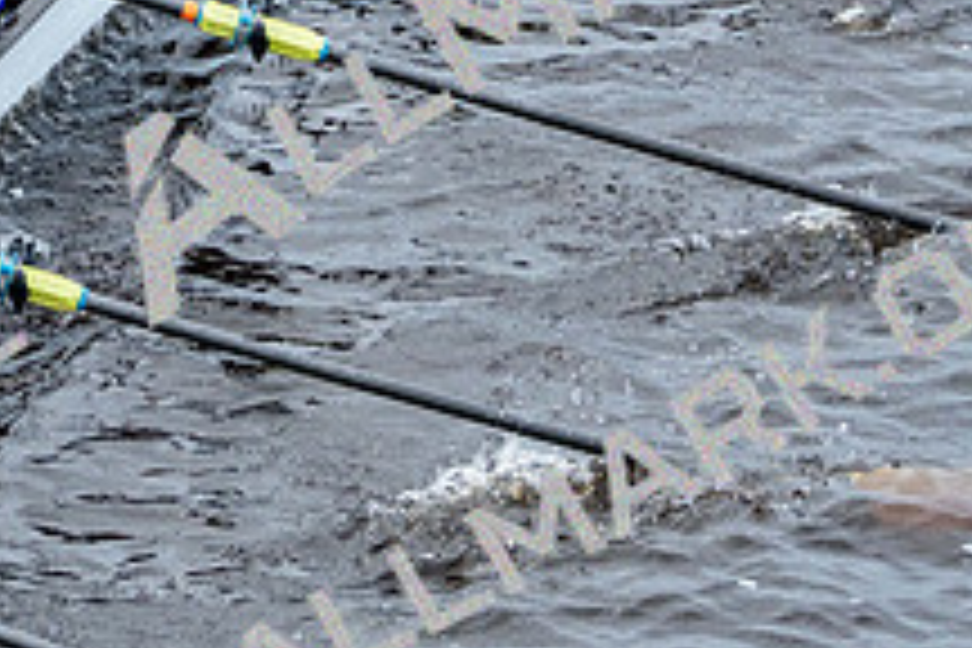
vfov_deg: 1.8
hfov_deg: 2.8
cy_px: -101
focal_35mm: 744
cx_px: -261
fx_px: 20086
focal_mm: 277
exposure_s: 1/1250
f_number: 5.6
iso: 1600
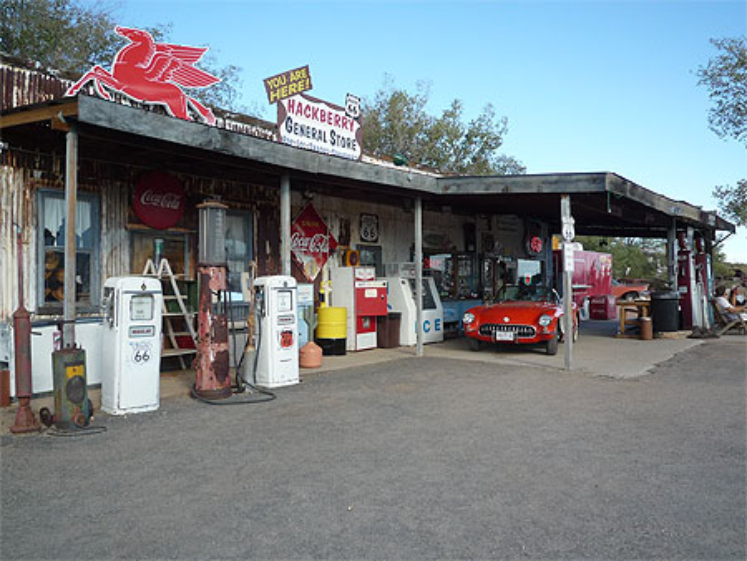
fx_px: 626
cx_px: 374
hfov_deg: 61.6
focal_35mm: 29
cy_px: 280
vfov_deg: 48.3
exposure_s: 1/500
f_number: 3.2
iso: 100
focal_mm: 4.4
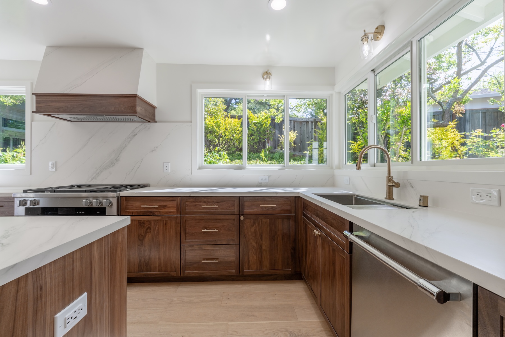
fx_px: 196
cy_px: 168
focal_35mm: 14
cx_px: 252
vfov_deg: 81.2
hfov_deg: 104.3
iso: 100
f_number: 10
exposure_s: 1/160
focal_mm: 14
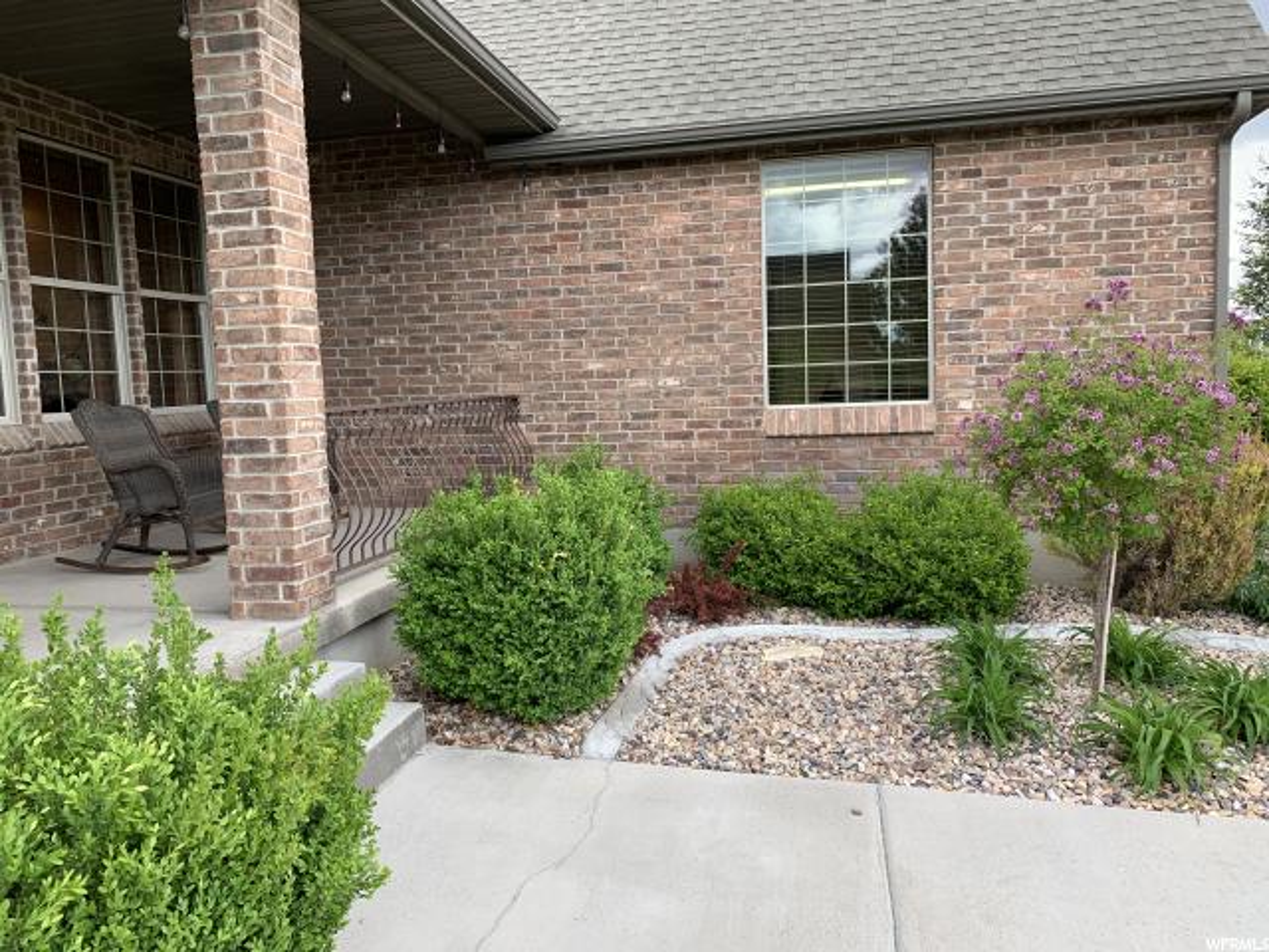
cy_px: 476
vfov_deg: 53.1
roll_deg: +0.2
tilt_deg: -3.6
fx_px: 953
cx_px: 634
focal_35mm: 26
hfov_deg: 67.3
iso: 25
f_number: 1.8
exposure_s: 1/193
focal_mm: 4.25
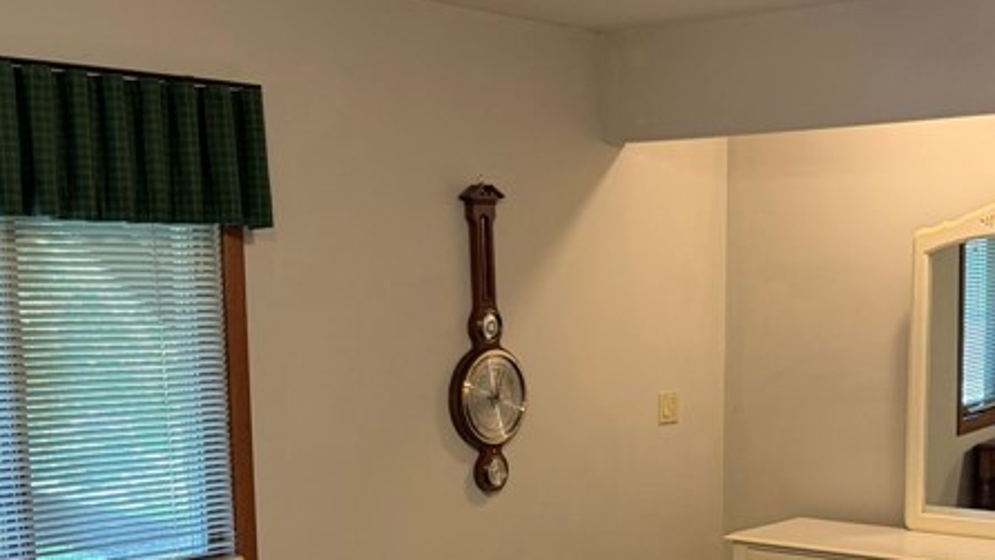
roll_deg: +0.1
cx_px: 605
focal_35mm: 60
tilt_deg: -9.6
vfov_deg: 19.6
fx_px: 1583
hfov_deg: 34.8
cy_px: 531
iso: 250
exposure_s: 1/60
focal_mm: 6.76
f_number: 1.78
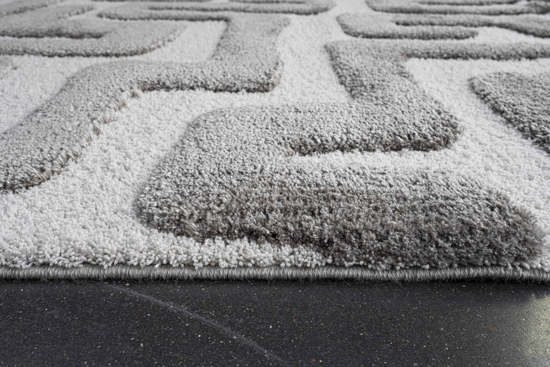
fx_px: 535
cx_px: 275
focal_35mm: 35
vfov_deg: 37.9
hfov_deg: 54.4
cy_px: 184
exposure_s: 1/1.67
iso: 64
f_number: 16
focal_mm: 35
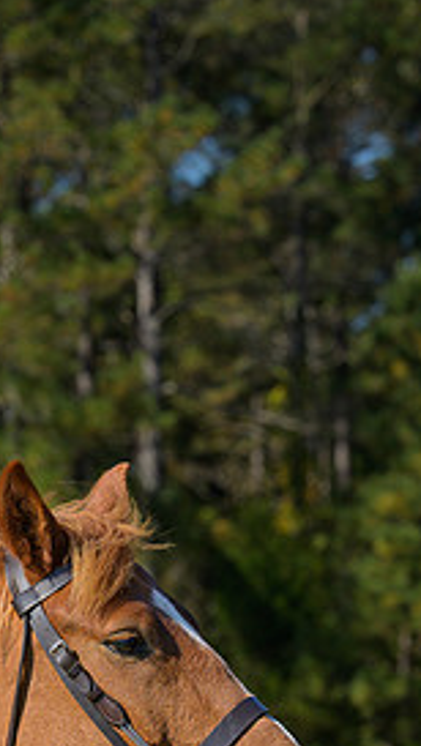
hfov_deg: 6.0
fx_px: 4000
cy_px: 609
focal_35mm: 202
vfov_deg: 10.6
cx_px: 30
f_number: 4
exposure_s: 1/1000
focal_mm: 78
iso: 200
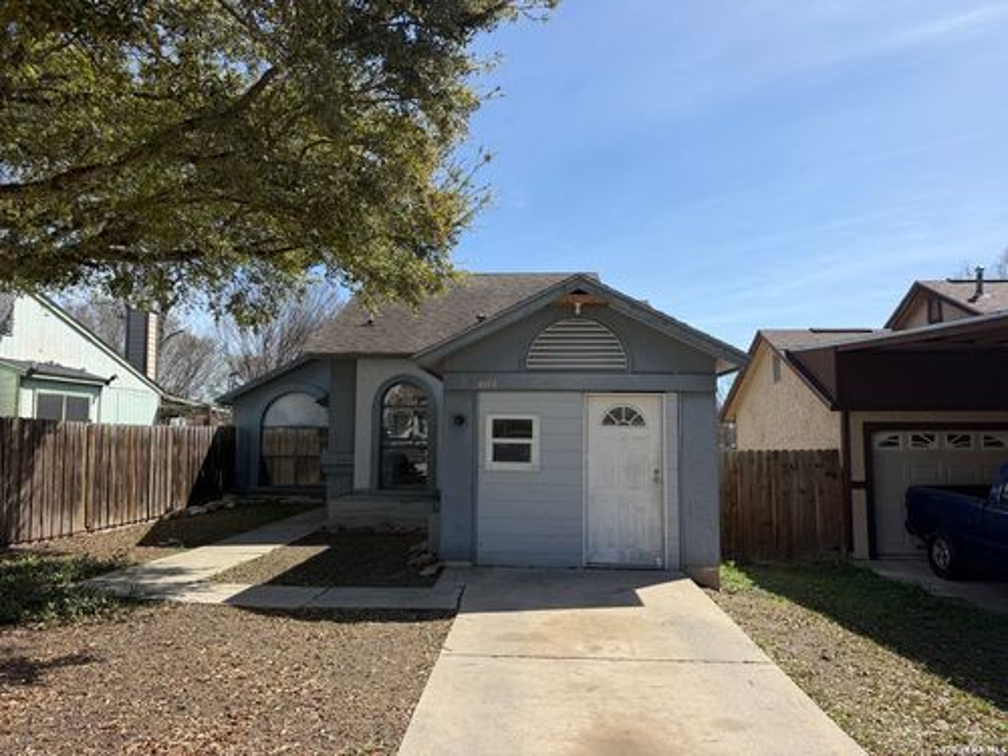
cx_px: 504
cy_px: 378
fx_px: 699
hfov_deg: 71.6
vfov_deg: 56.8
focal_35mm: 24
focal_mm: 6.76
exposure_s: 1/4405
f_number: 1.78
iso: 80
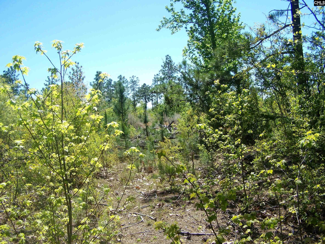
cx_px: 162
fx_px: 357
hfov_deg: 48.9
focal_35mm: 38
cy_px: 122
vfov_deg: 37.8
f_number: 2.8
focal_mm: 6.3
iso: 80
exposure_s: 1/800
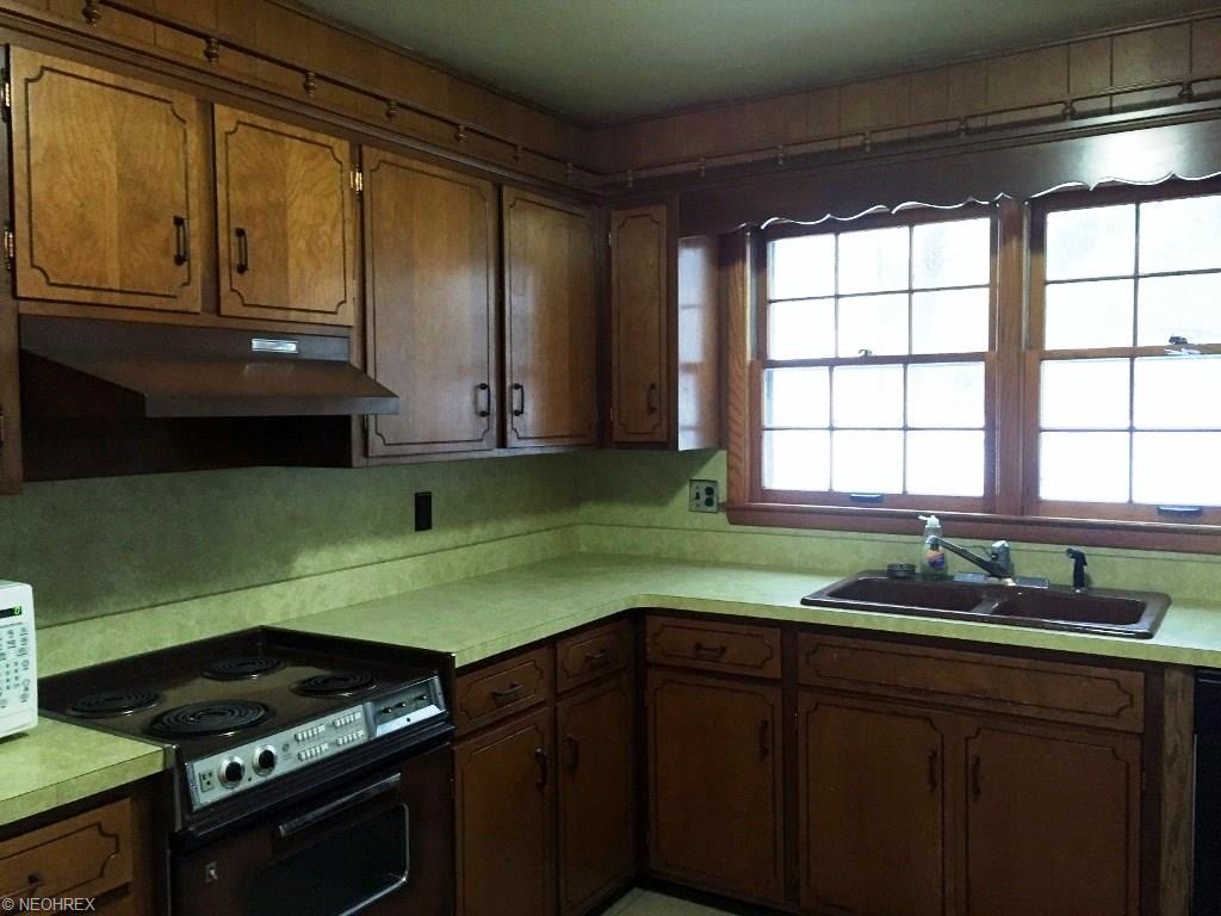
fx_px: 1023
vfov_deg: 48.2
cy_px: 458
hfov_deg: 61.7
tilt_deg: -3.6
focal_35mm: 29
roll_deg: +0.9
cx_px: 610
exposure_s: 1/30
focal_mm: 4.15
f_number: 2.2
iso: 200
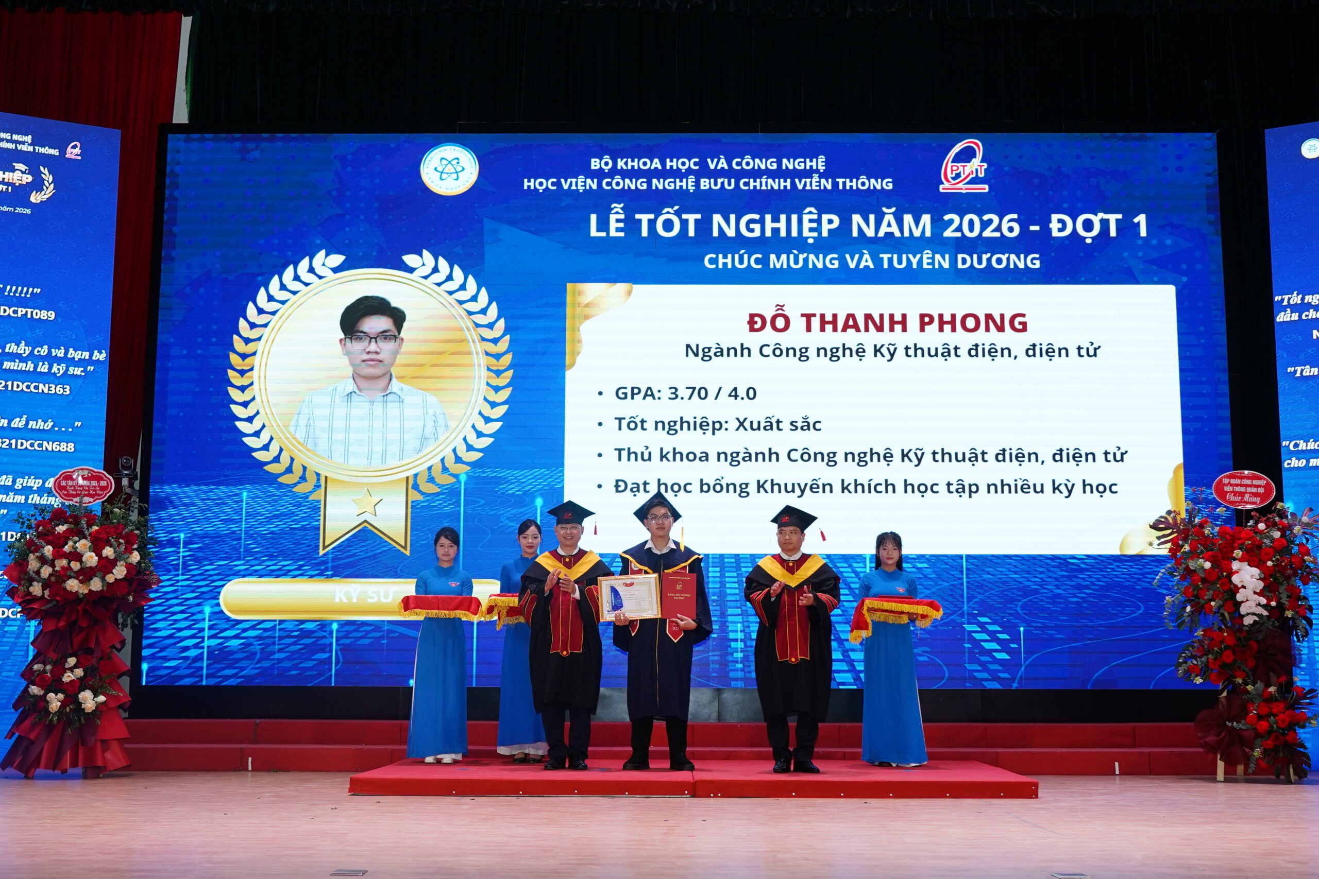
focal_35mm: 40
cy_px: 440
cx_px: 660
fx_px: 1466
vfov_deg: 33.4
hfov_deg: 48.5
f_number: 4
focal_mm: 27
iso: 800
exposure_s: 1/160
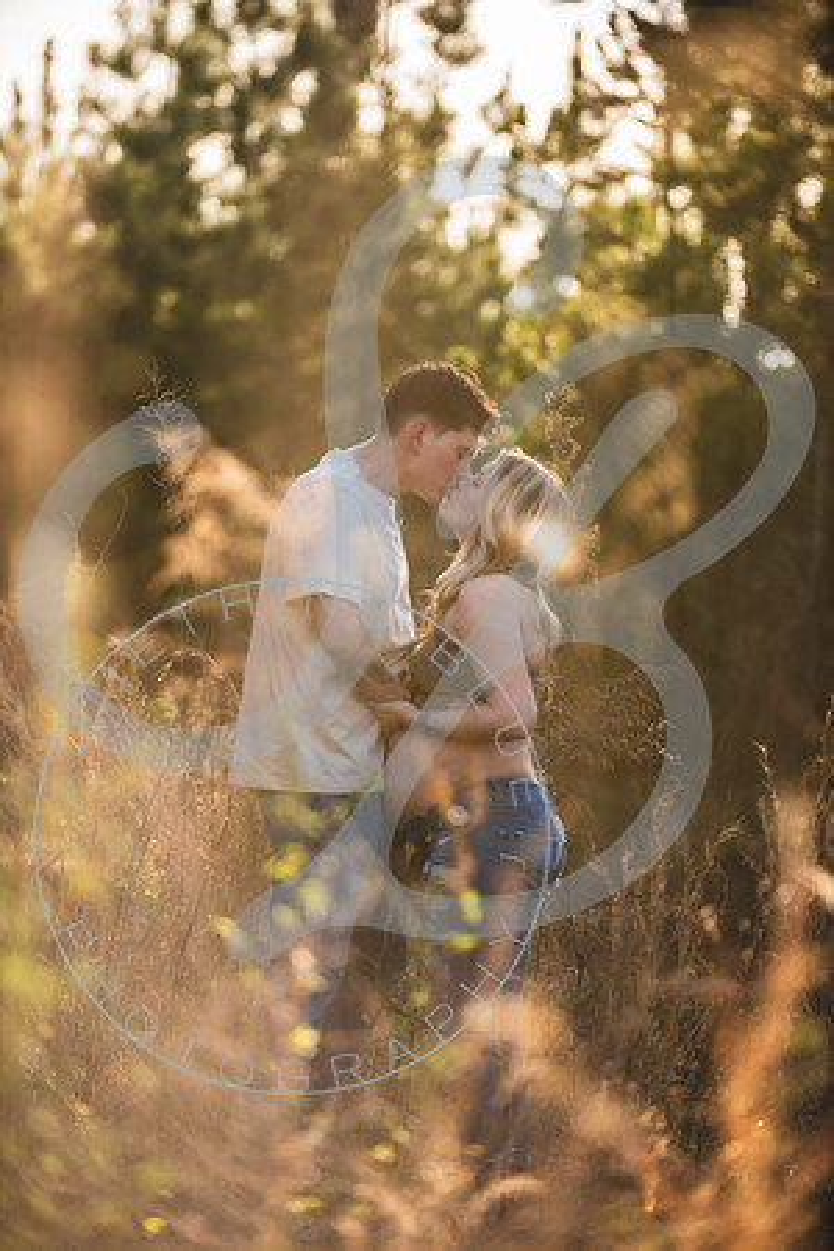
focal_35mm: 160
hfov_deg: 8.6
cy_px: 626
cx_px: 417
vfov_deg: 12.8
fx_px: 5560
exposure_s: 1/400
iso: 100
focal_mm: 160
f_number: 2.8
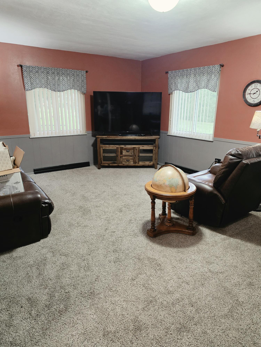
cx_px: 130
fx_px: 231
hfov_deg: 58.9
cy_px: 174
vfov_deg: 73.9
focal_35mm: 23
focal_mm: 6.5
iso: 320
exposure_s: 1/120
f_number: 1.4
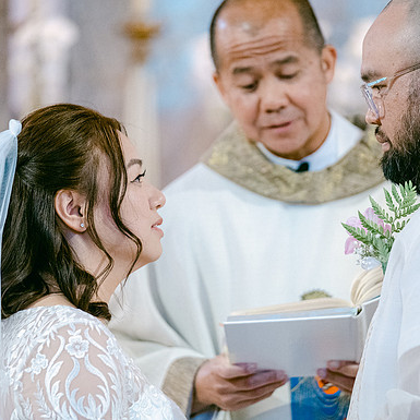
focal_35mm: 269
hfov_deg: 6.5
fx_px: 3693
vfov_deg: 6.5
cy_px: 210
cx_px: 239
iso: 2500
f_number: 2.8
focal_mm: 140
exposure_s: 1/125
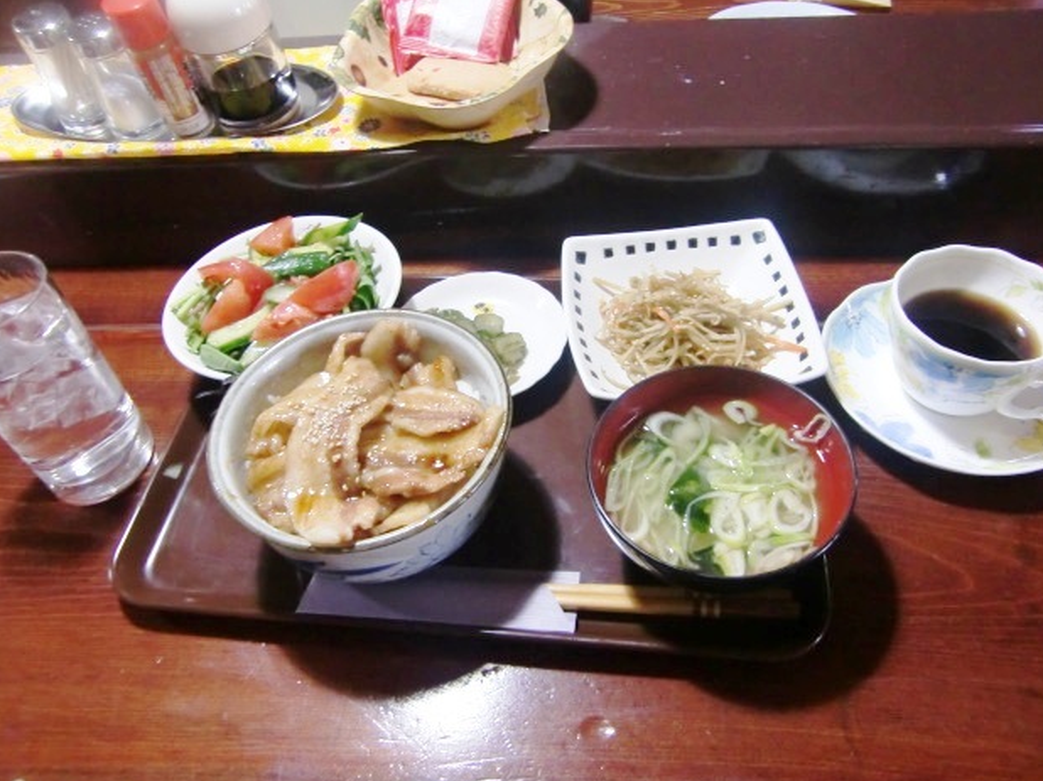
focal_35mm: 29
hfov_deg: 61.7
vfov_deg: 48.2
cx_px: 525
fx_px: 873
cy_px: 398
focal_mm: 4.9
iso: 400
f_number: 2.6
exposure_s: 1/13
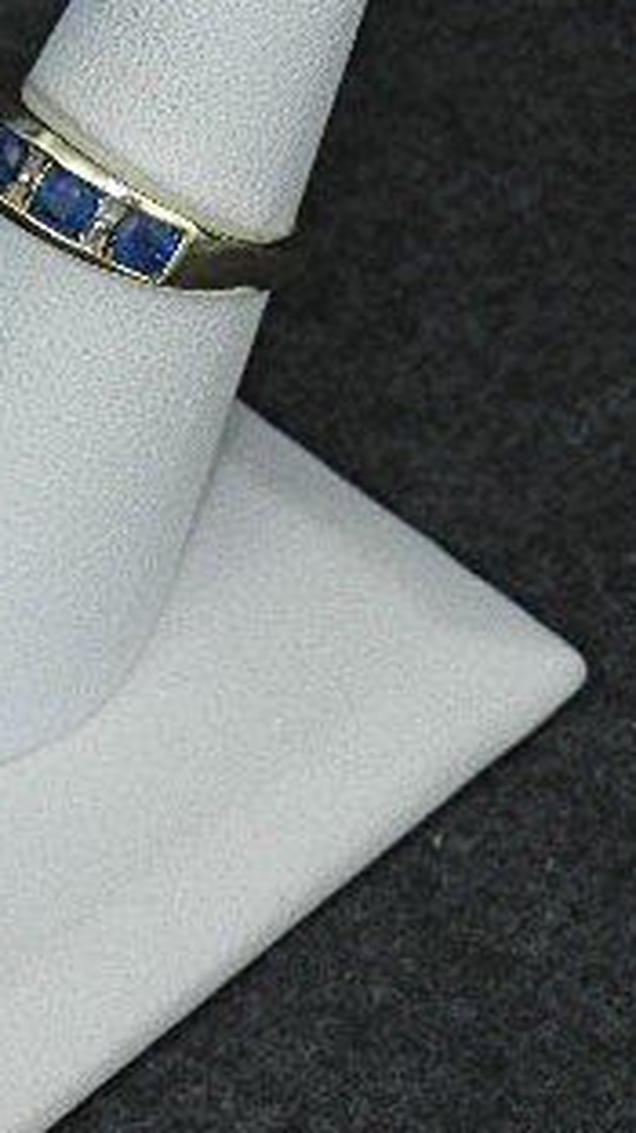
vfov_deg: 10.8
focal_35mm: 199
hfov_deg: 6.1
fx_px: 5979
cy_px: 403
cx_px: 102
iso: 326
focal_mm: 16
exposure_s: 1/30
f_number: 4.4
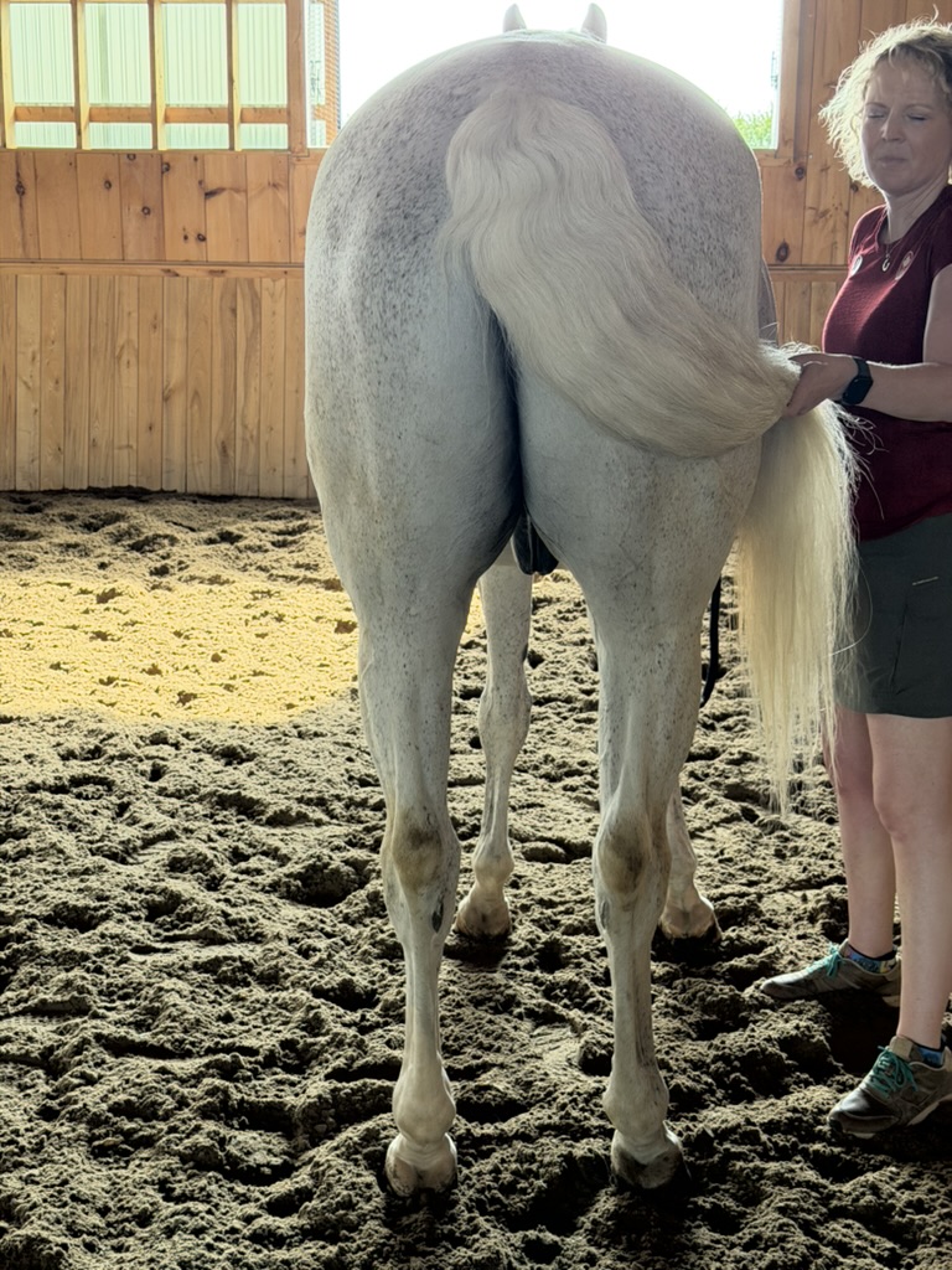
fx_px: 1760
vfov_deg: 39.7
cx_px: 476
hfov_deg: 30.3
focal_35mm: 48
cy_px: 635
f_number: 1.78
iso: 200
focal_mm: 6.76
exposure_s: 1/209
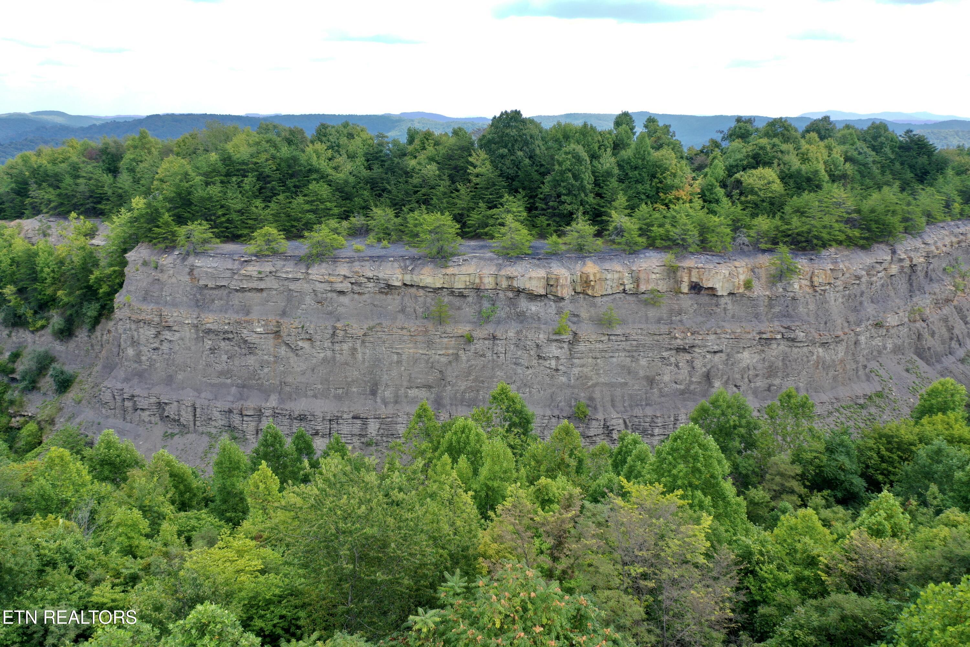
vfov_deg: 46.4
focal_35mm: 28
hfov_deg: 65.5
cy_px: 324
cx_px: 485
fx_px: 754
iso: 100
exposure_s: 1/120
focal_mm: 10.26
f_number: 3.2
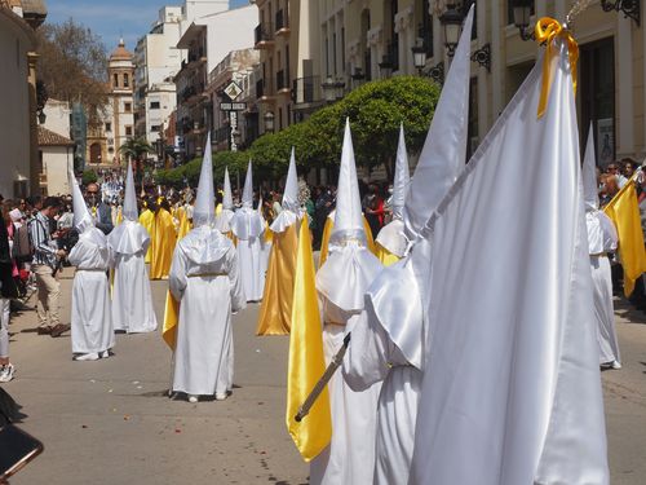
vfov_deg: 23.7
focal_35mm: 62
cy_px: 242
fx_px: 1157
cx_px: 323
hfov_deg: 31.2
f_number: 9
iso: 200
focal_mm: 31
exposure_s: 1/640
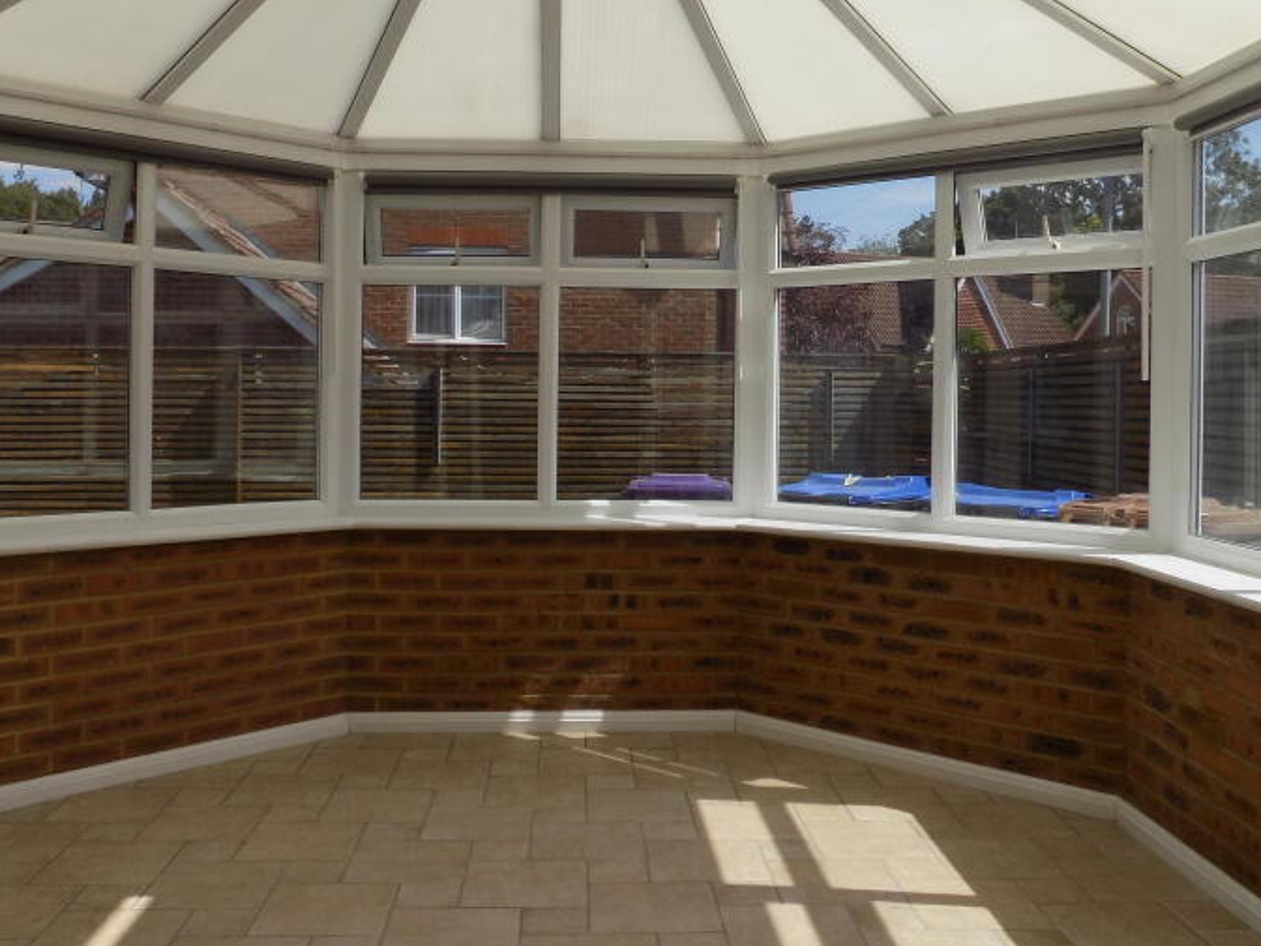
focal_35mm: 35
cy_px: 403
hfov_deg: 52.6
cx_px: 613
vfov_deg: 40.6
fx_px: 1275
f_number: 3.1
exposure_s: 1/1000
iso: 80
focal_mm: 4
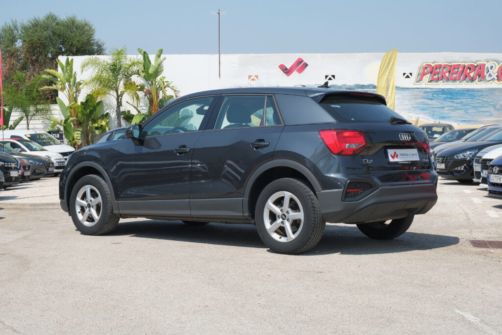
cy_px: 168
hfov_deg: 33.9
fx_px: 823
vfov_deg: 23.0
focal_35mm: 59
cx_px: 251
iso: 160
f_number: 9
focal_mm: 39.6
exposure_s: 1/250
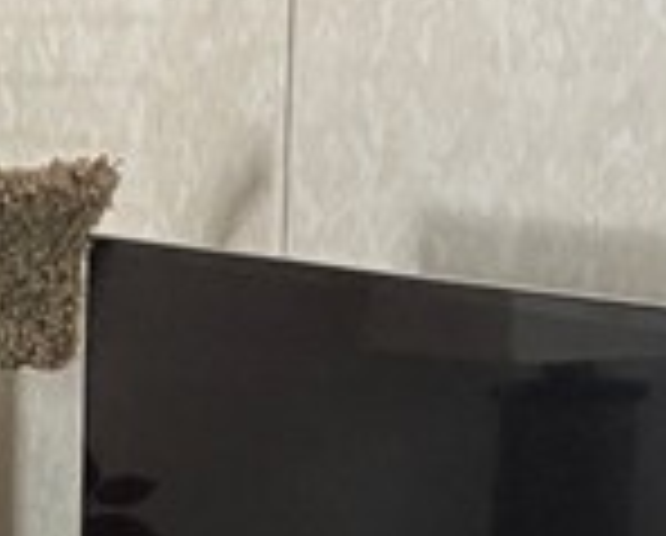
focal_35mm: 175
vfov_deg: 8.8
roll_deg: +0.9
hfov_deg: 8.9
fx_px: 3456
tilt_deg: -6.9
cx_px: -1372
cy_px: 396
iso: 200
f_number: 1.6
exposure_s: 1/60
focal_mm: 5.96
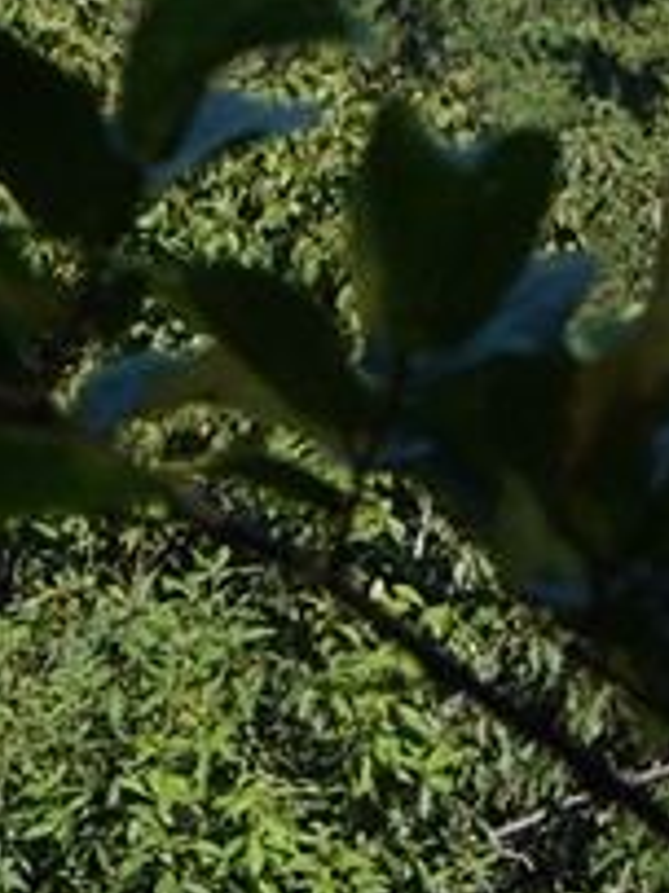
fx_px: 8564
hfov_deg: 4.4
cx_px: 1285
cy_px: -1760
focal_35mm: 332
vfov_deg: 5.6
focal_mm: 35
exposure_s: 1/100
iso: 100
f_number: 11
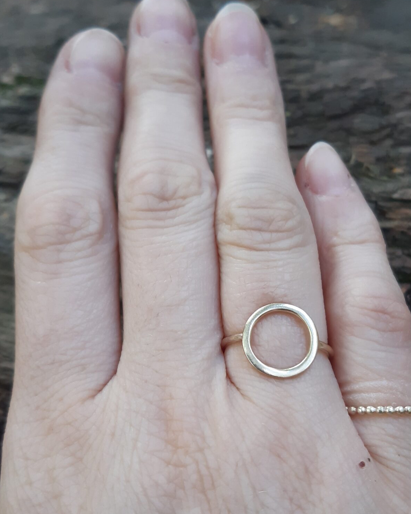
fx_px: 669
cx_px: 220
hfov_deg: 34.1
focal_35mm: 44
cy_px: 279
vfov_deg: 42.0
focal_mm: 3.92
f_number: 1.7
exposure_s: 1/50
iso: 100
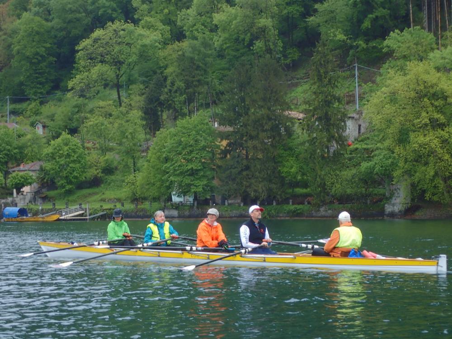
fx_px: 1306
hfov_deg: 19.6
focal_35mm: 100
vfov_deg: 14.8
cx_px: 226
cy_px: 170
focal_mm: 18
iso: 200
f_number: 4.9
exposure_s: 1/160
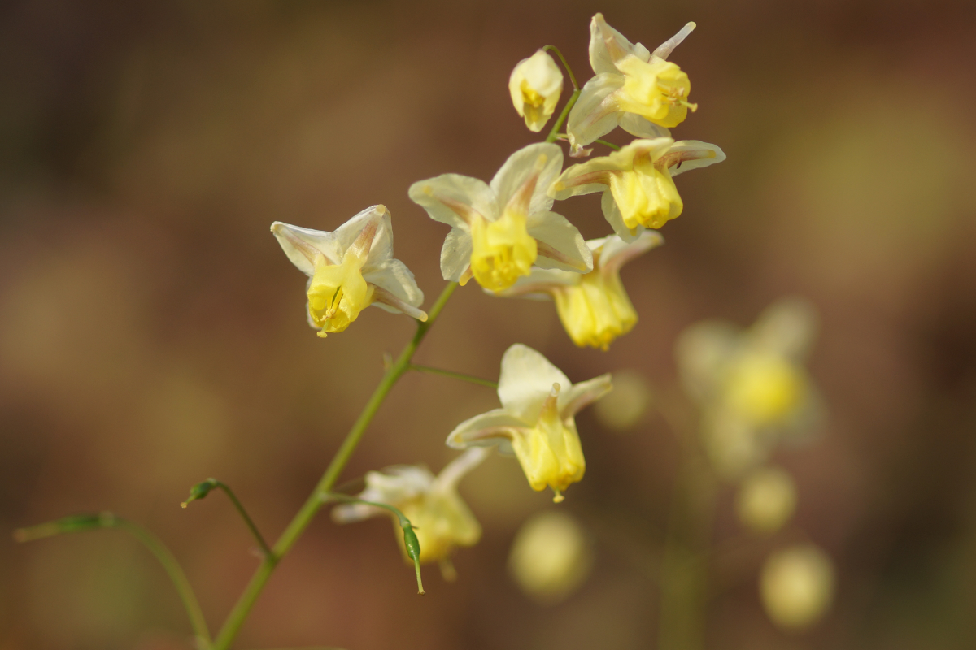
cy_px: 325
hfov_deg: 13.7
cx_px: 488
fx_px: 4066
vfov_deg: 9.1
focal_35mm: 150
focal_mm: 100
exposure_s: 1/640
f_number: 2.8
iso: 100
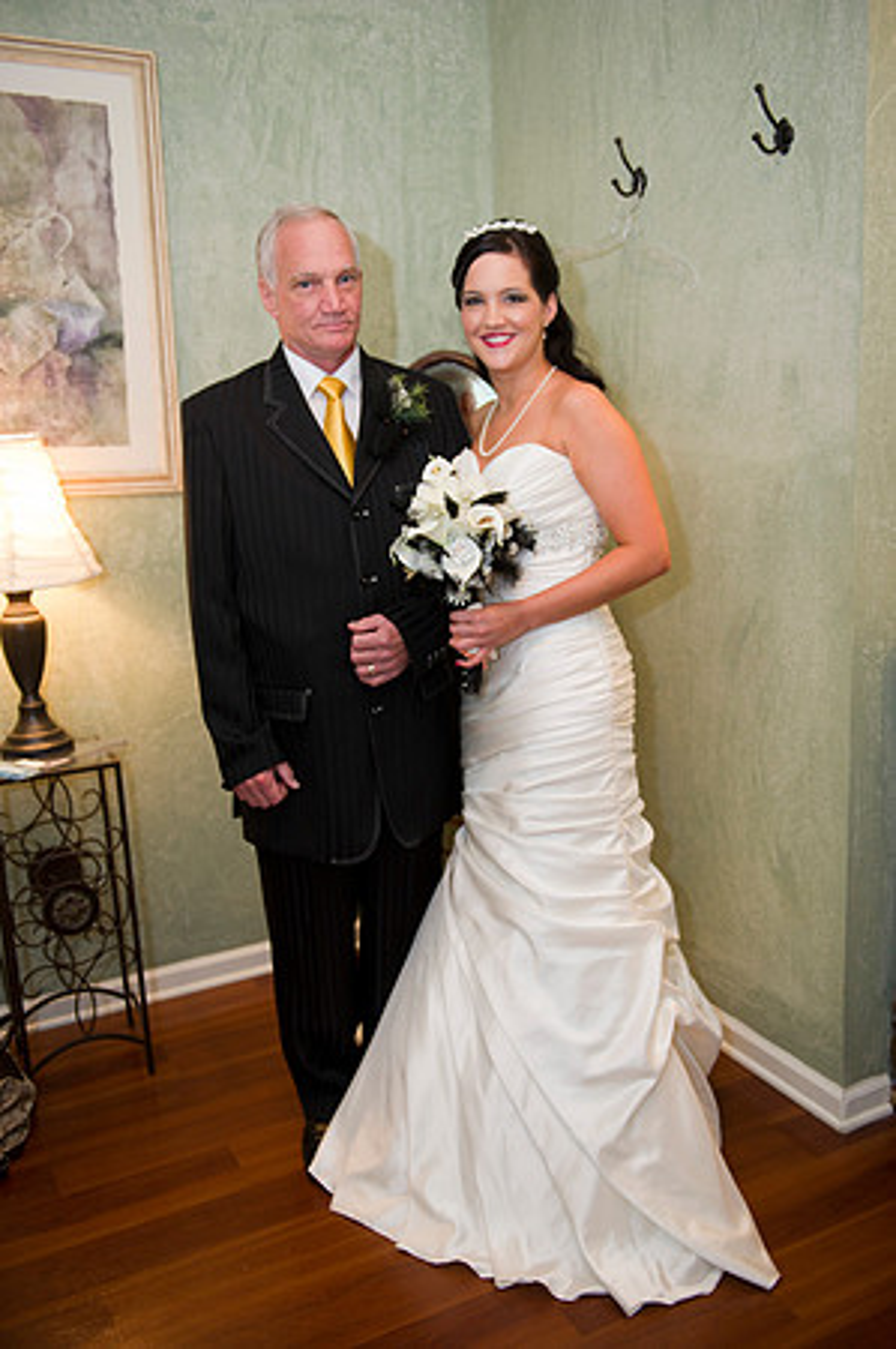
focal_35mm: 32
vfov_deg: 58.8
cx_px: 448
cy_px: 674
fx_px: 1197
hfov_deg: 41.0
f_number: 2.8
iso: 800
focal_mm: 32
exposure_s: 1/125
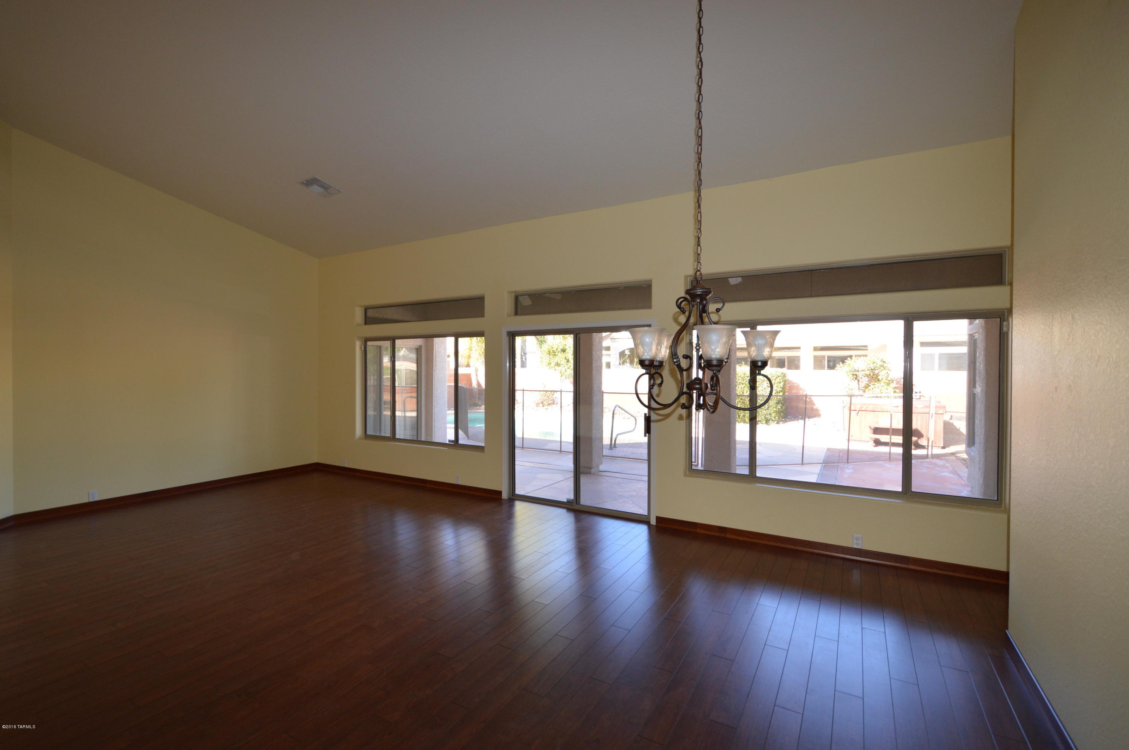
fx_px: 470
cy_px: 375
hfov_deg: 100.4
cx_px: 564
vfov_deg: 77.2
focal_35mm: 15
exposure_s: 1/125
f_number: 4
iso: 360
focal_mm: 10
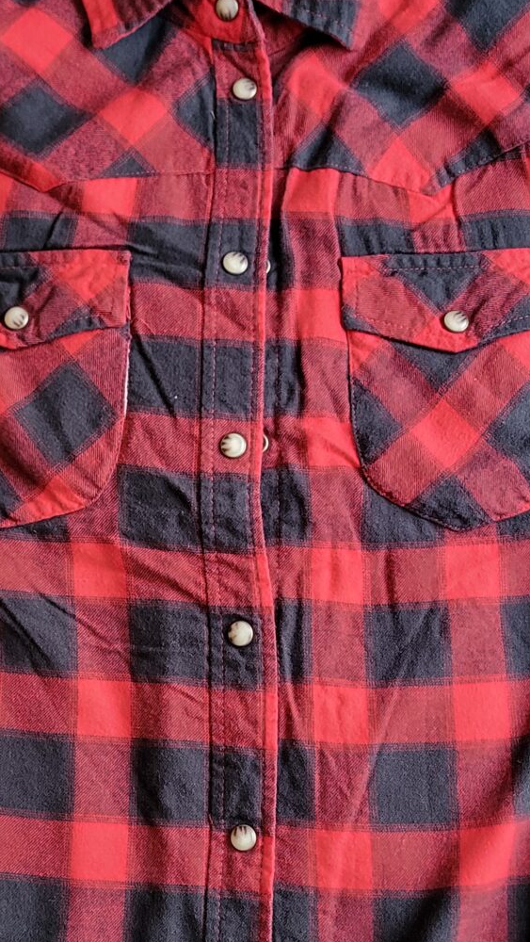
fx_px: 1448
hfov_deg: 20.7
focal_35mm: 58
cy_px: 584
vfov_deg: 35.8
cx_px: 210
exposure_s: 1/40
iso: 500
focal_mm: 5.4
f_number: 1.8
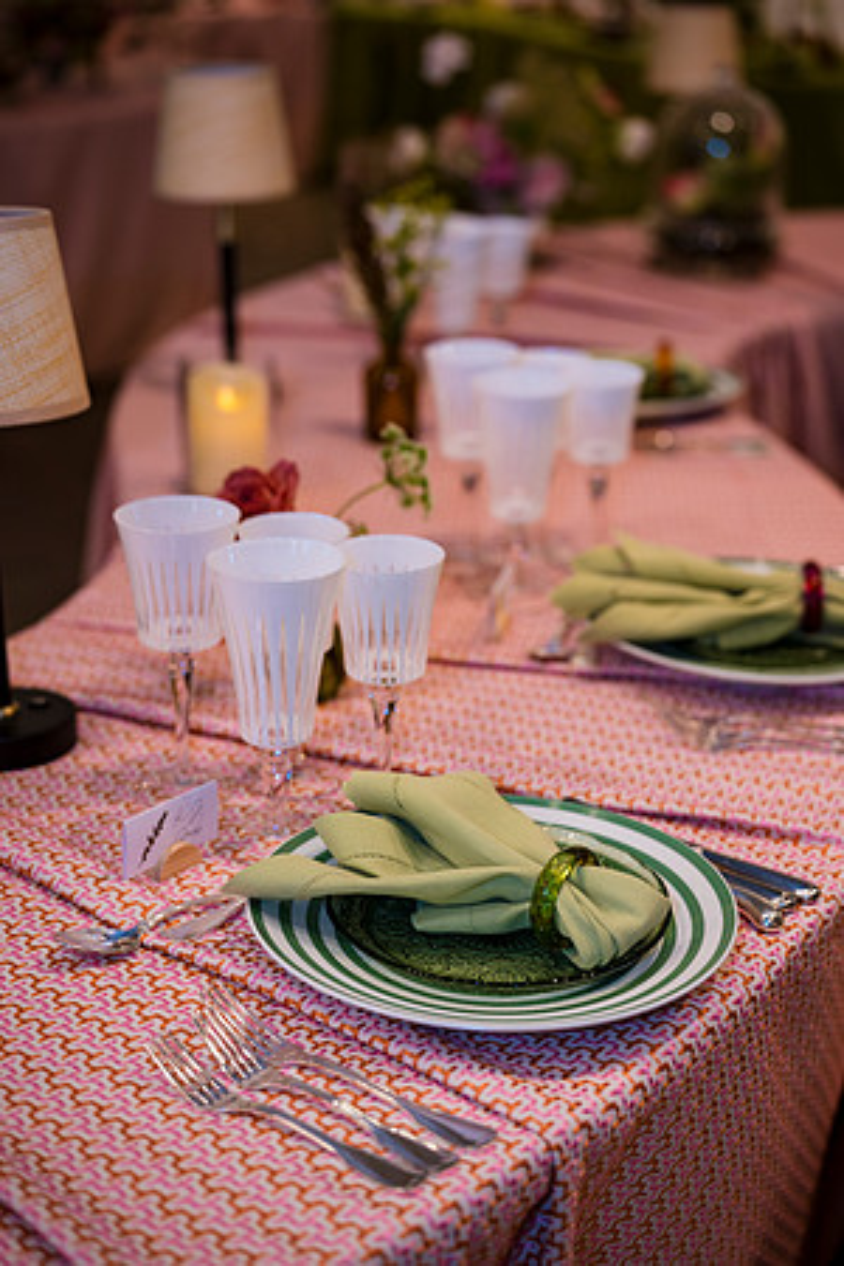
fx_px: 1934
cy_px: 633
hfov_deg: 24.6
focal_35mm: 55
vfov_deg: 36.2
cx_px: 422
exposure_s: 1/125
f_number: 2.2
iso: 200
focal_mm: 55
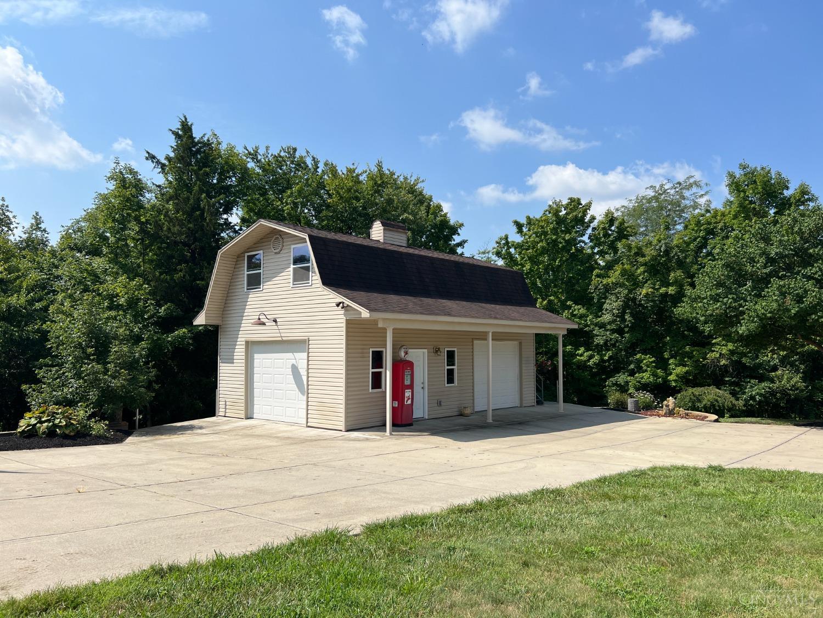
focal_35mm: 26
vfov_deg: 53.1
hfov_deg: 67.3
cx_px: 412
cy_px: 309
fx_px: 618
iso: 50
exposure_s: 1/4630
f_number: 1.5
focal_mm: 5.7
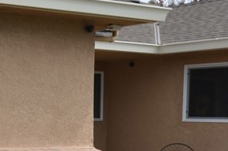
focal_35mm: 106
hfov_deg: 18.4
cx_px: -41
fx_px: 670
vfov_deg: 12.7
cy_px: 146
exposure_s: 1/250
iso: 100
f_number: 8
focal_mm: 20
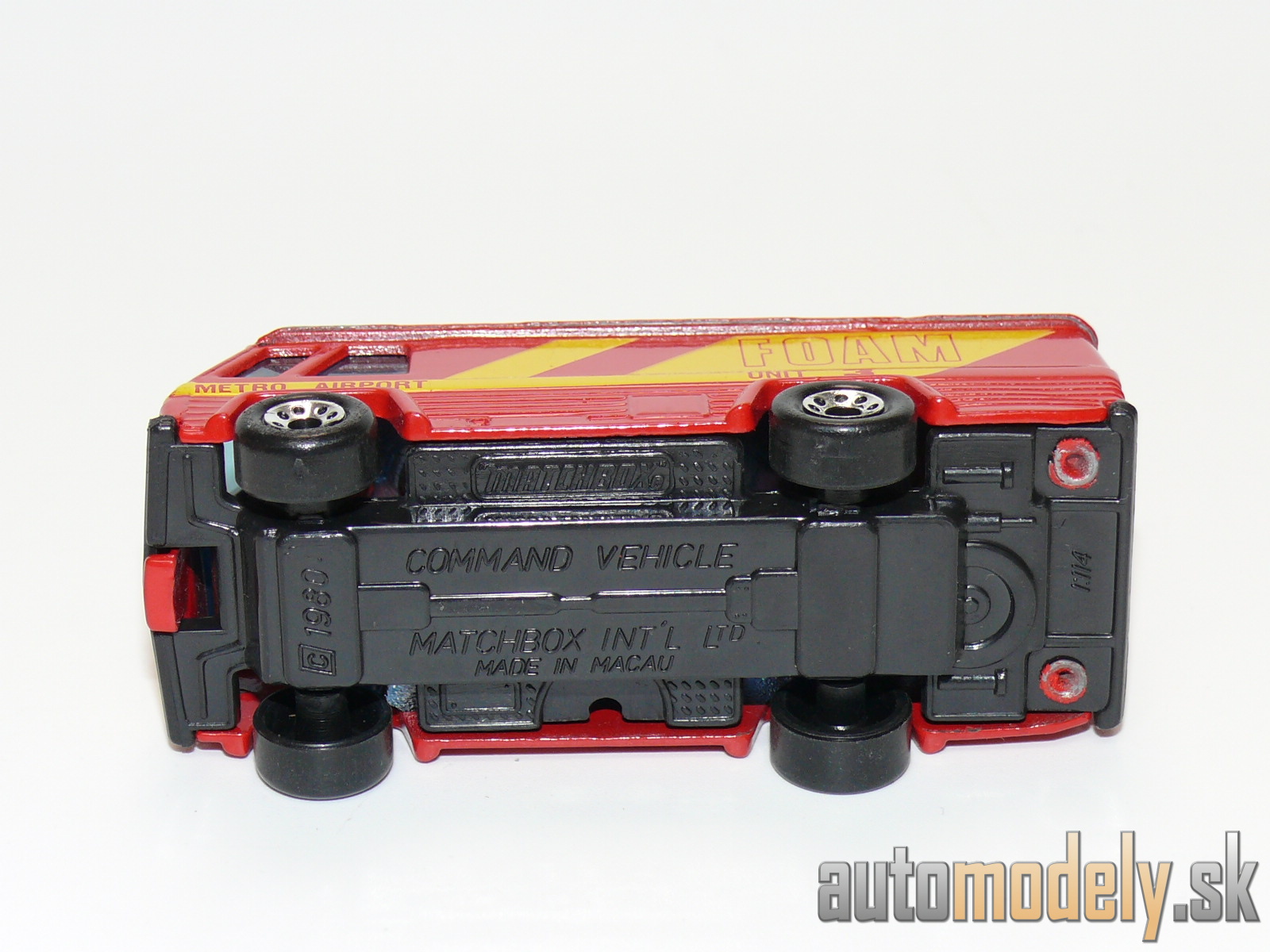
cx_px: 635
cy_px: 476
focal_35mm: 93
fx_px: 3412
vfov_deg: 15.9
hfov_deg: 21.1
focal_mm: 12.7
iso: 100
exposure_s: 1/30
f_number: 4
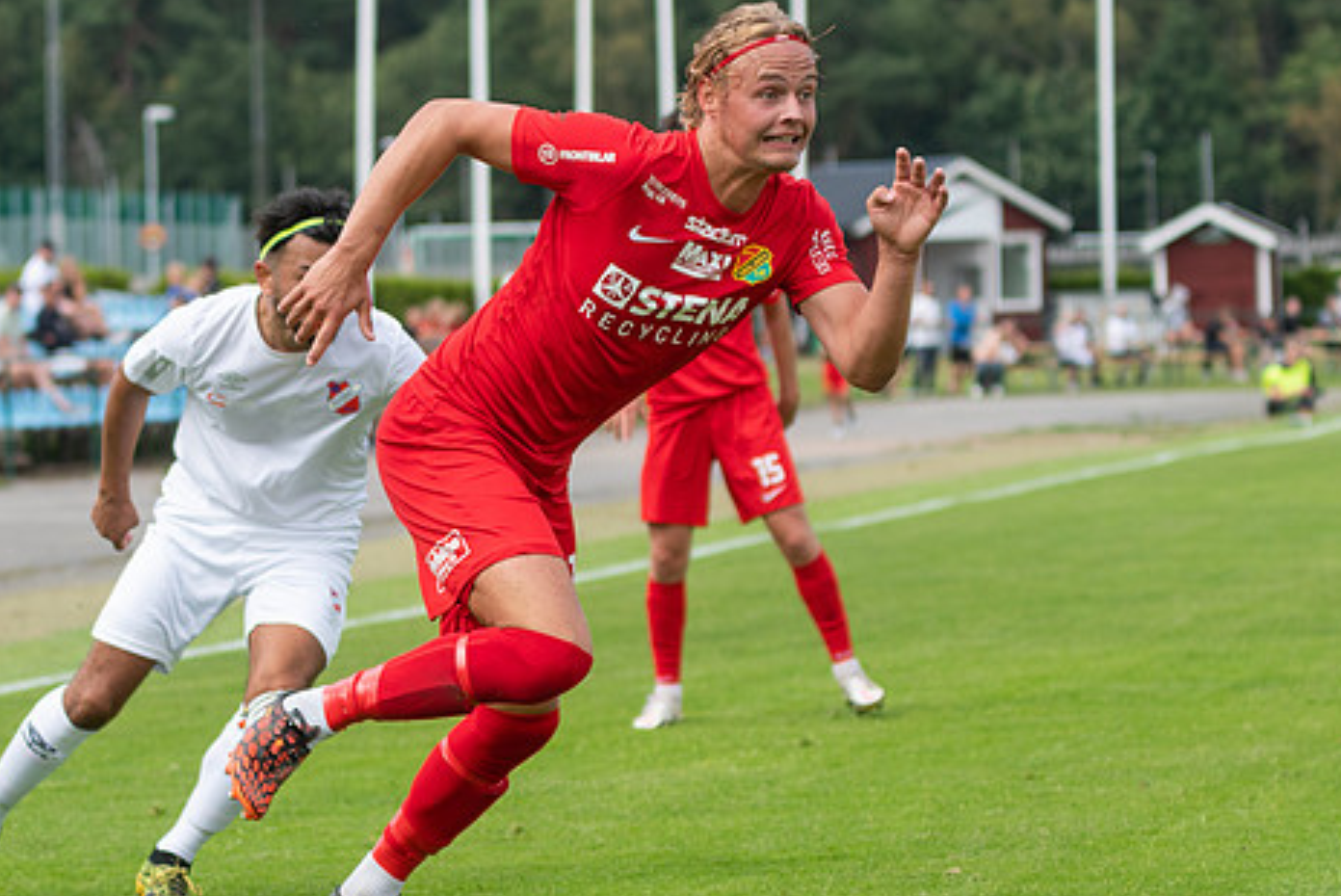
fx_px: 6262
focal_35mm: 168
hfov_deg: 12.2
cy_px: 561
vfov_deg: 8.2
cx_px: 519
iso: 200
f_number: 3.2
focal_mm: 70
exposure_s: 1/1600
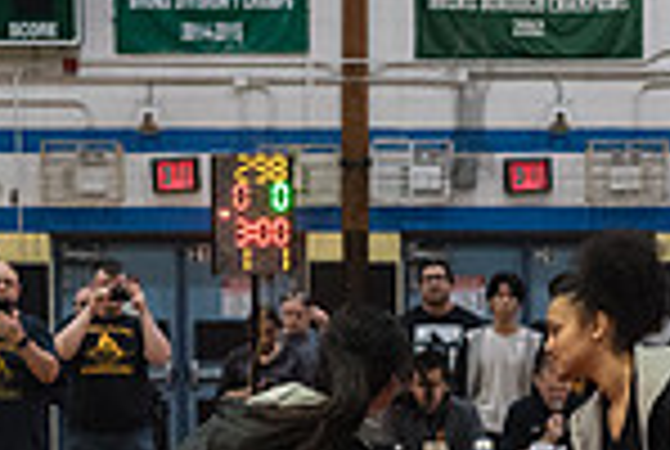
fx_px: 2611
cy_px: 533
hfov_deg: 14.6
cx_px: 445
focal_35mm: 140
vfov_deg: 9.7
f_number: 3.2
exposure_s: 1/500
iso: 5000
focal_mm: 35
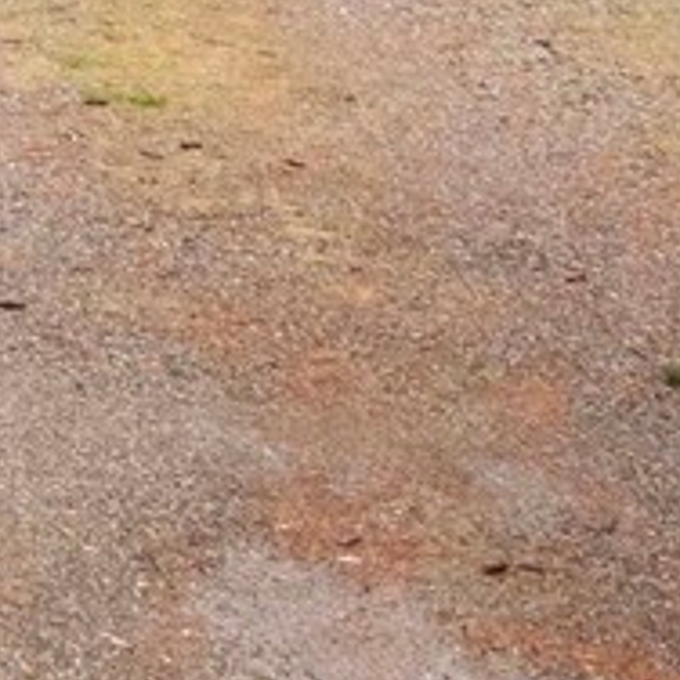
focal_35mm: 215
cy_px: -756
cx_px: -1076
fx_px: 4778
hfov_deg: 7.5
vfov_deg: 7.7
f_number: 7.1
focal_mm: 10.26
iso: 800
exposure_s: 1/80
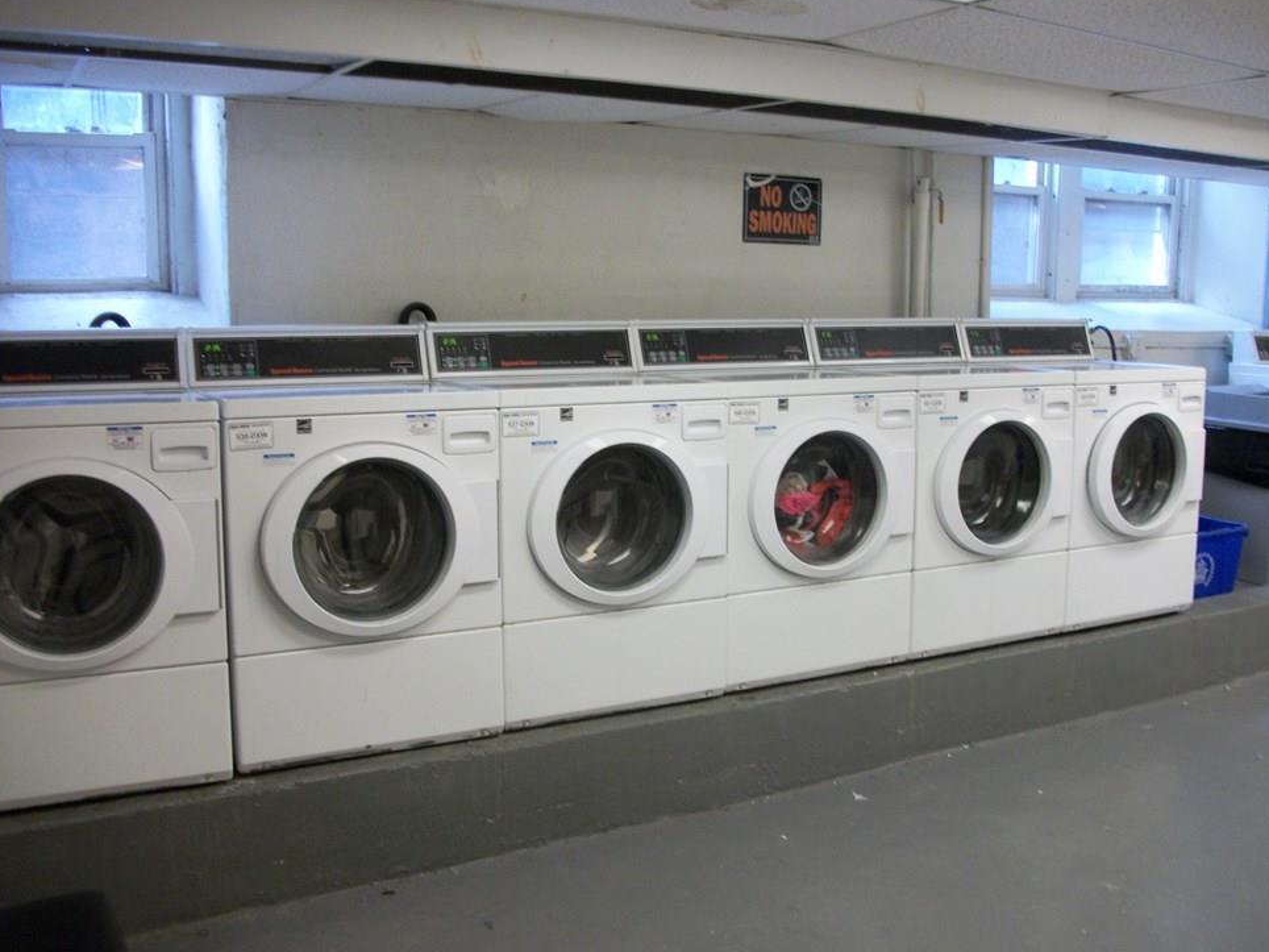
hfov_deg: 53.9
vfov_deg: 41.8
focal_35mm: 34
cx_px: 663
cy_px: 467
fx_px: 1246
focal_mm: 5.7
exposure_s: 1/30
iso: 149
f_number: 2.9
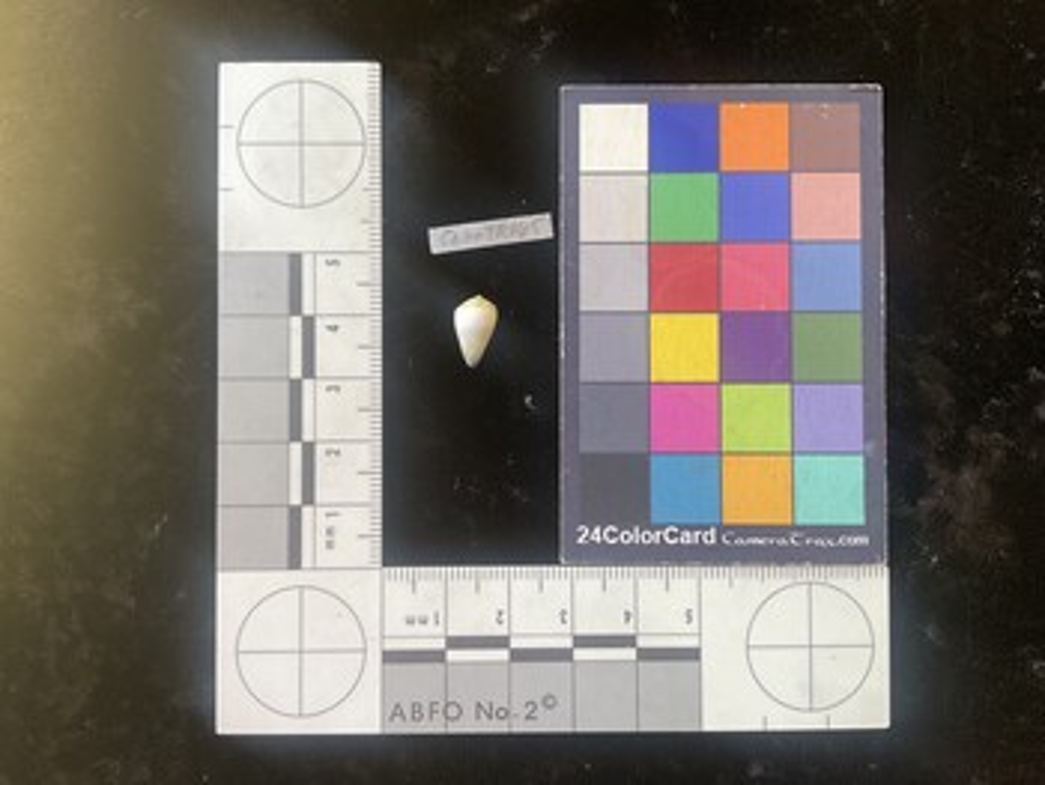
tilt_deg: -88.7
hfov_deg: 61.6
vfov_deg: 48.3
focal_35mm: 29
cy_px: 392
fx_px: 876
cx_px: 522
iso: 40
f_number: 1.8
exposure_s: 1/60
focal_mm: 3
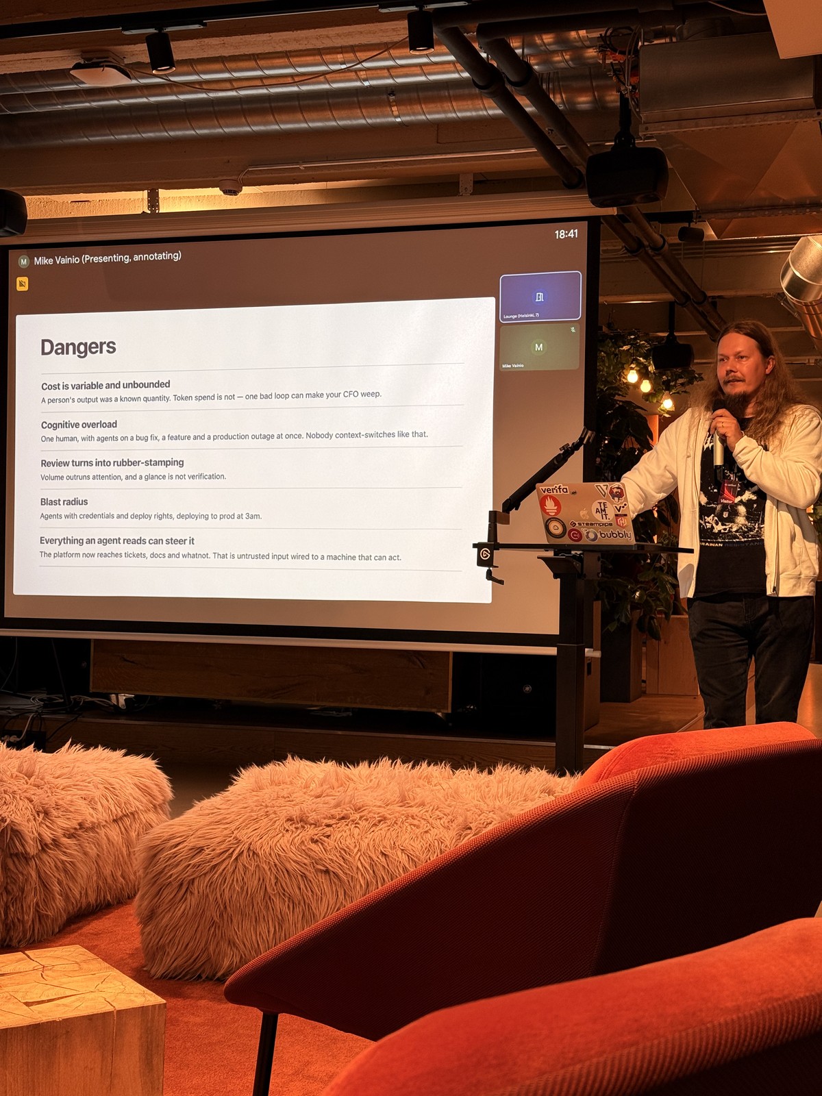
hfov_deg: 30.3
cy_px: 548
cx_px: 411
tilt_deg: +0.7
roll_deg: -1.2
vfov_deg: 39.7
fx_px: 1520
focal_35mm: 48
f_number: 1.78
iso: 50
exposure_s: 1/100
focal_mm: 6.76
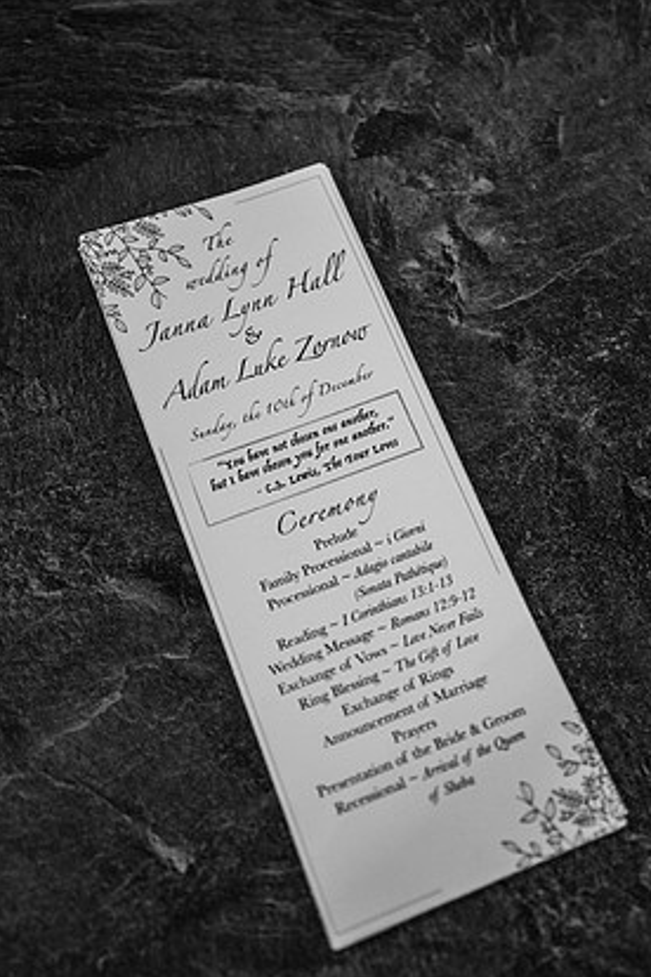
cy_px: 498
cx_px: 333
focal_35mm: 38
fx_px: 1031
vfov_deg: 50.7
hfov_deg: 35.1
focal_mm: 35
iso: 2000
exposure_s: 1/250
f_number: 2.8
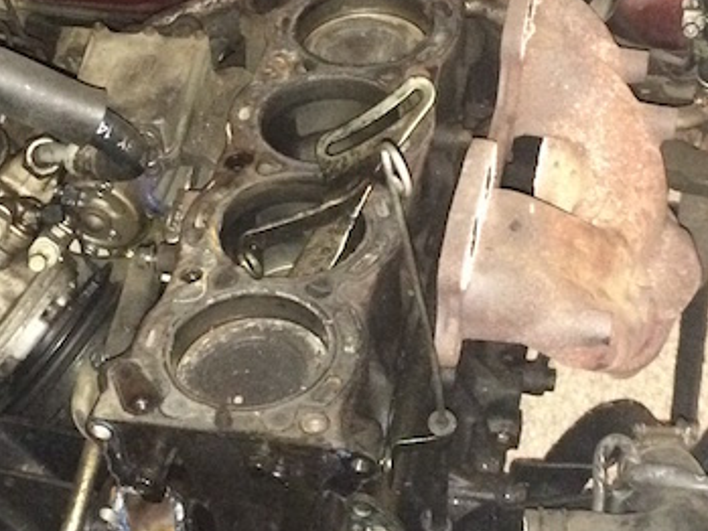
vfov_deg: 17.8
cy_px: 276
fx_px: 1698
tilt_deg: -50.6
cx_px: 329
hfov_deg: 23.5
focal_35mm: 83
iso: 640
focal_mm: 4.15
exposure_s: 1/16
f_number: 2.2
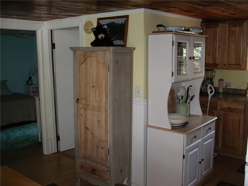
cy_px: 93
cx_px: 124
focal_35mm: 37
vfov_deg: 38.7
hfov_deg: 50.1
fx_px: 265
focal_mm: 7.8
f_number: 2.8
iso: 200
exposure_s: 1/40
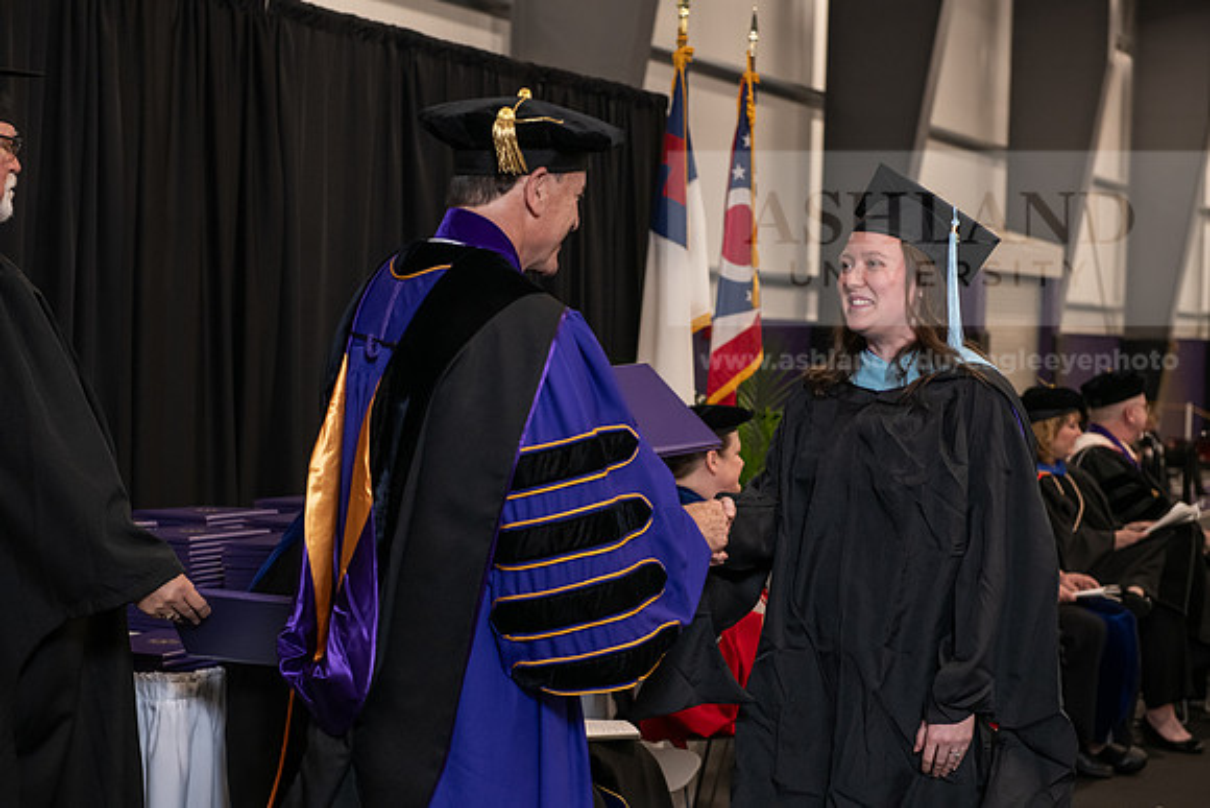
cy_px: 404
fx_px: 2353
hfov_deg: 28.8
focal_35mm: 70
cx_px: 605
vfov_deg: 19.5
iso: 2000
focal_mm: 70
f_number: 5
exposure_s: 1/125
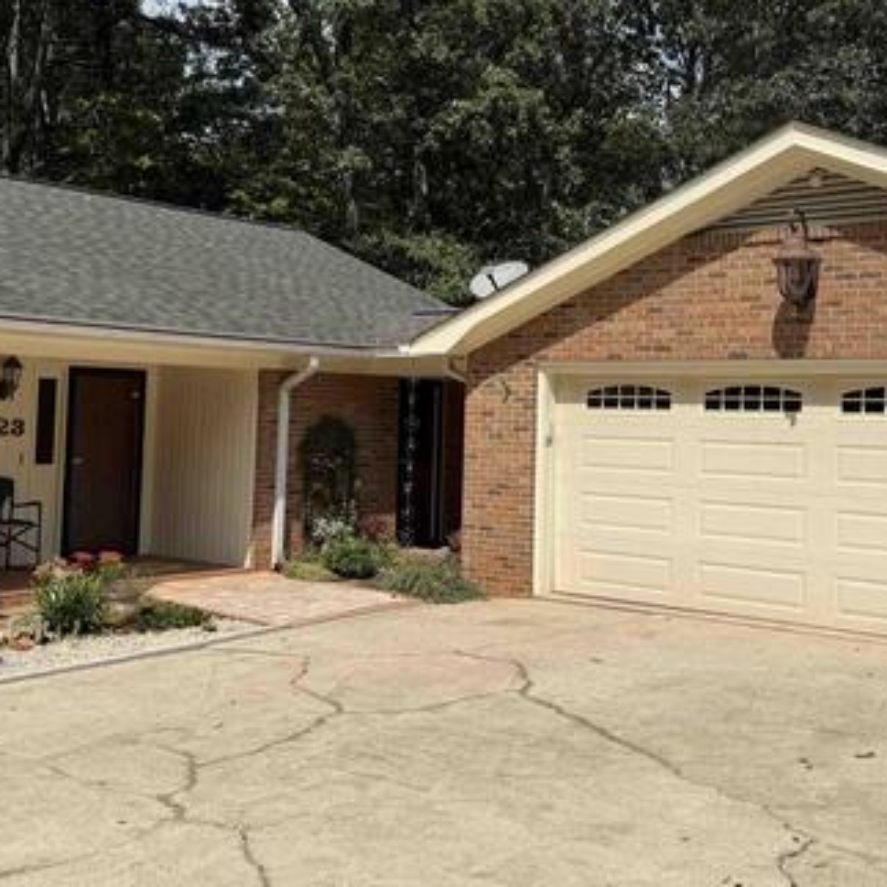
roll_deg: -1.8
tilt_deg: +3.7
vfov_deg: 39.9
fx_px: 1218
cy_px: 360
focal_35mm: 42
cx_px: 530
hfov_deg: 39.9
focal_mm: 6.76
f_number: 1.78
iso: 80
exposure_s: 1/7353
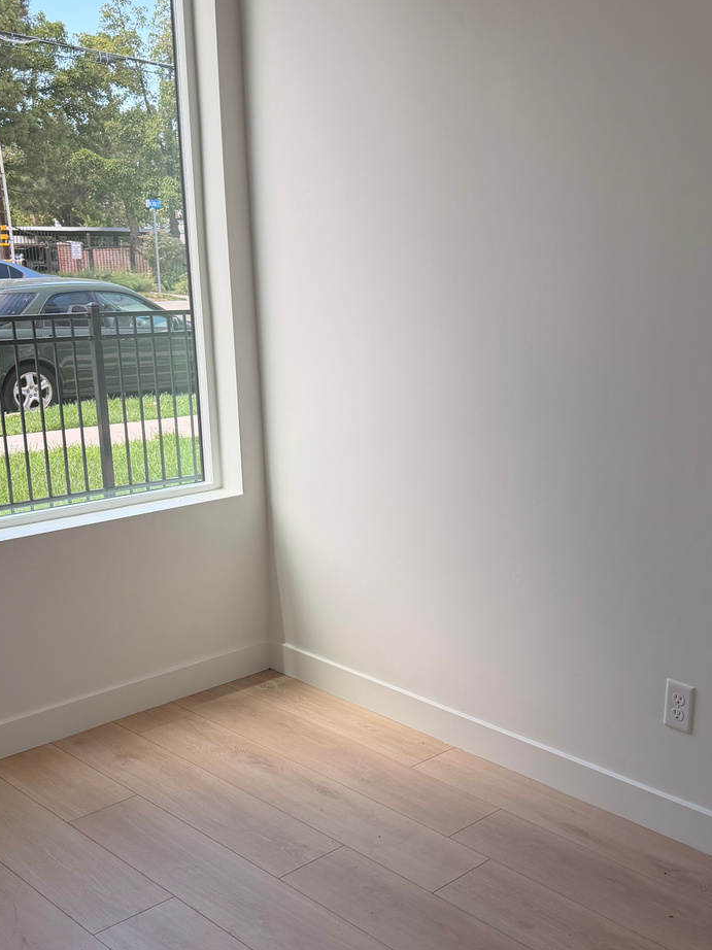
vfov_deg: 46.6
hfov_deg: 35.5
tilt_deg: -15.1
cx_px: 483
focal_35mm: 40
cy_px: 555
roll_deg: +0.9
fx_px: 1097
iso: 100
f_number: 1.78
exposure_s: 1/637
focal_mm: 6.76
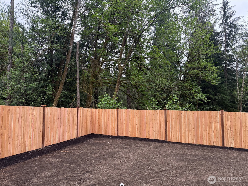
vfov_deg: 56.8
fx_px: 172
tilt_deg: +4.1
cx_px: 124
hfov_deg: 71.6
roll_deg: -0.5
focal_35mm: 24
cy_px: 93
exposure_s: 1/377
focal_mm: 6.76
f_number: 1.78
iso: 100
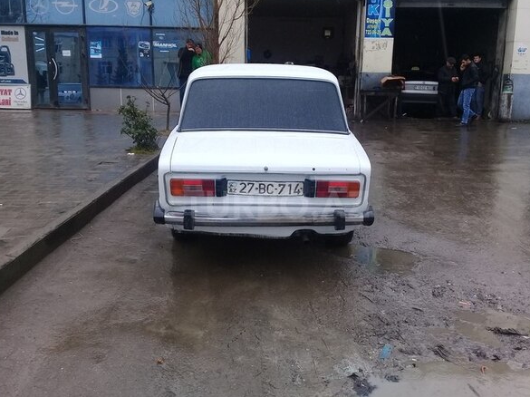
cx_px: 276
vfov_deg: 40.7
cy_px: 204
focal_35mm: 35
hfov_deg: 52.6
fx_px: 536
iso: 50
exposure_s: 1/396
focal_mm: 3.3
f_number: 2.2
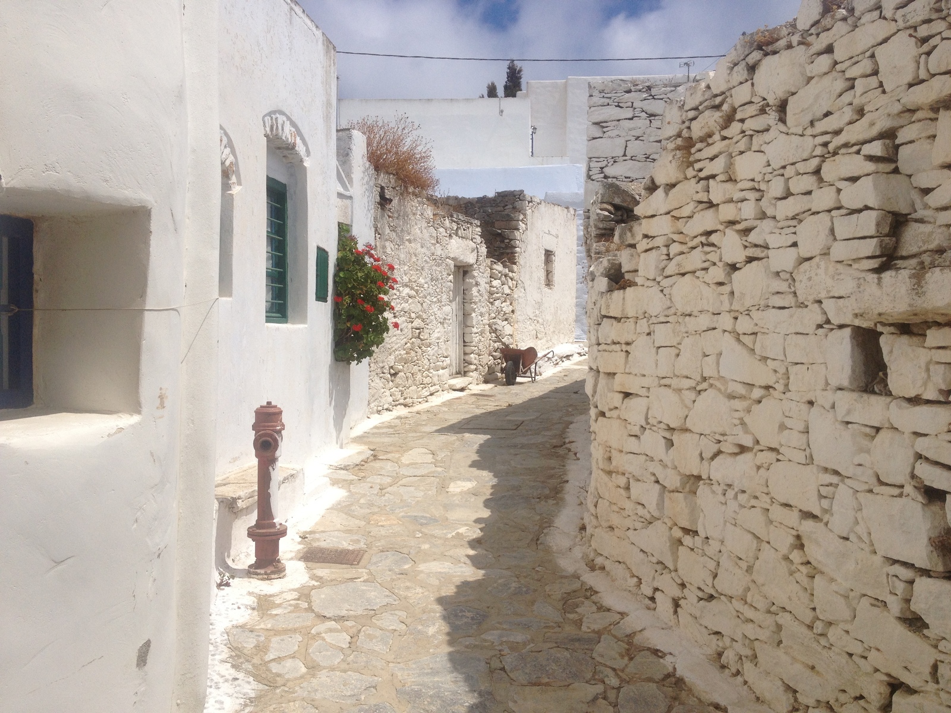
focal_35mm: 35
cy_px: 356
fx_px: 962
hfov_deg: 52.6
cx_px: 476
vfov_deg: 40.7
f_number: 2.4
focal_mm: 4.28
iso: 50
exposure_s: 1/5025
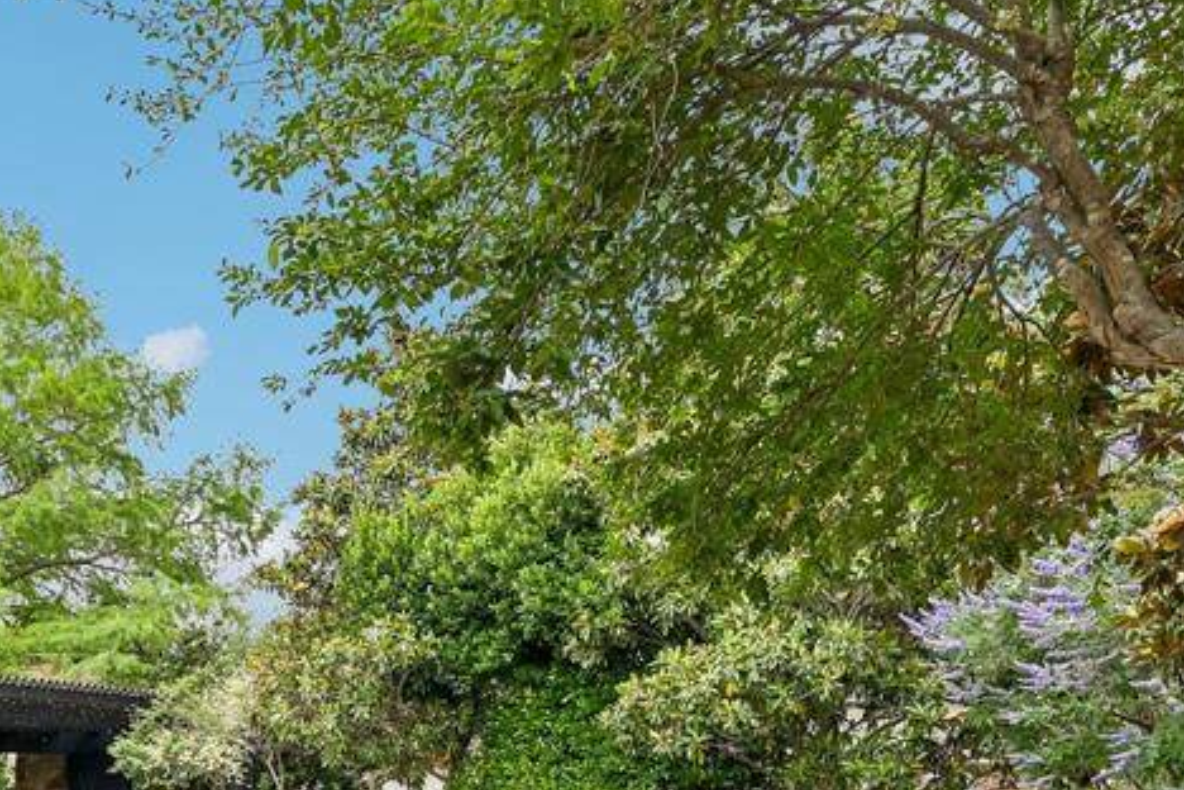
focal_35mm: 36
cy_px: 805
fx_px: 1187
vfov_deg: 33.4
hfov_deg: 51.6
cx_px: 359
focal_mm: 16.5
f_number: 8
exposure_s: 1/60
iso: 400
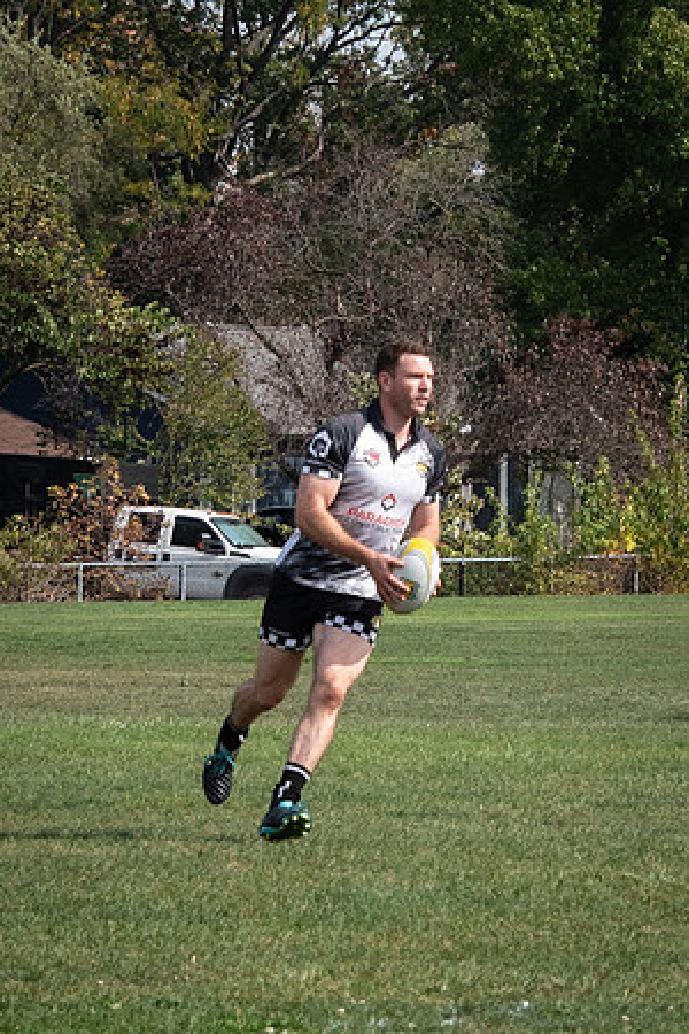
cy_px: 599
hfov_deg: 3.4
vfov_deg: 5.2
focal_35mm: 399
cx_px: 494
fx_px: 11440
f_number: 9
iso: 400
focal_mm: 112
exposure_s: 1/1250
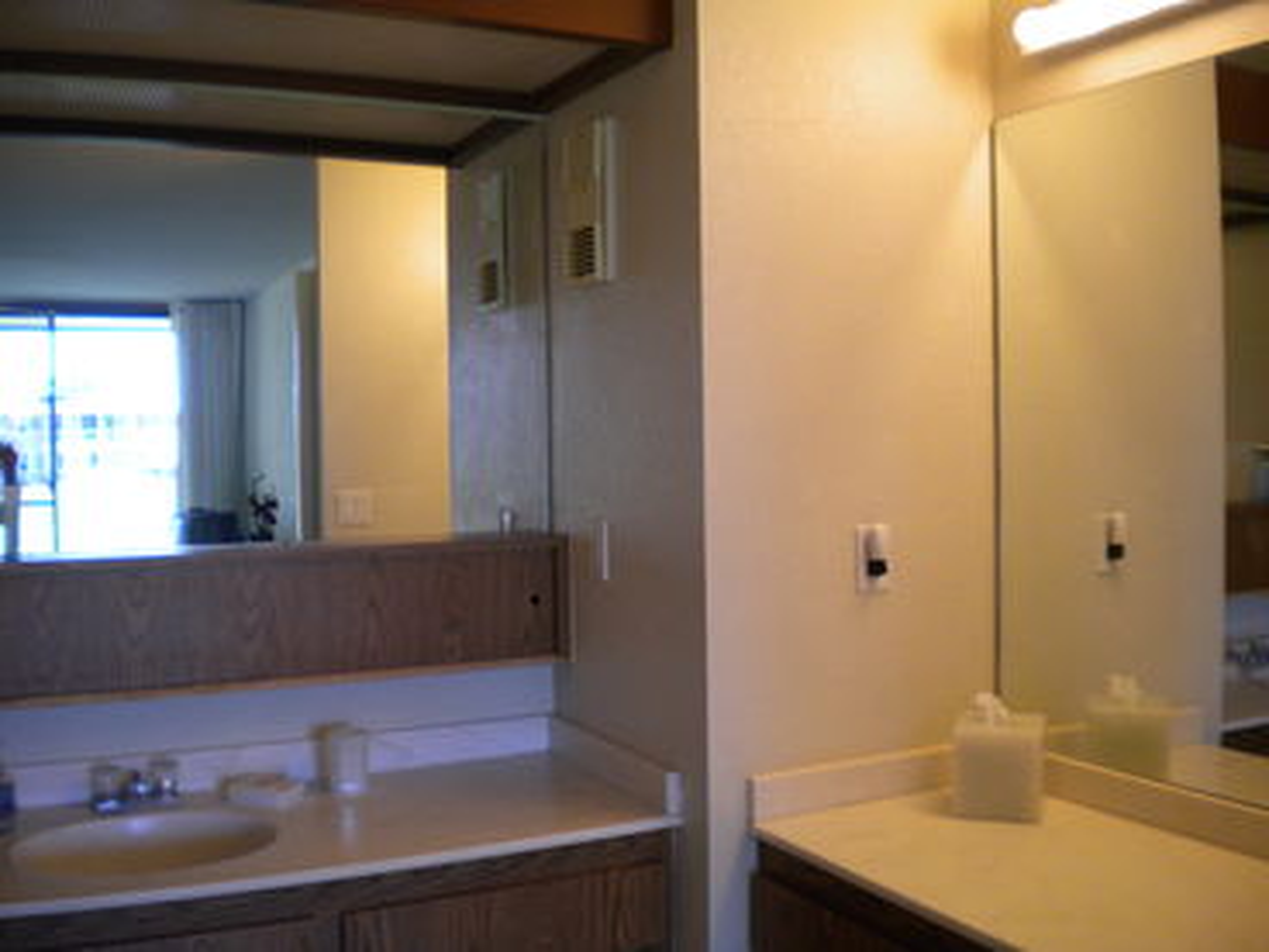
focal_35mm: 35
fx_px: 1283
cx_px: 634
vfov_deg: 40.7
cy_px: 476
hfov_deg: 52.6
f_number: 3.1
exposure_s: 1/58.6
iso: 281
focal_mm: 6.3
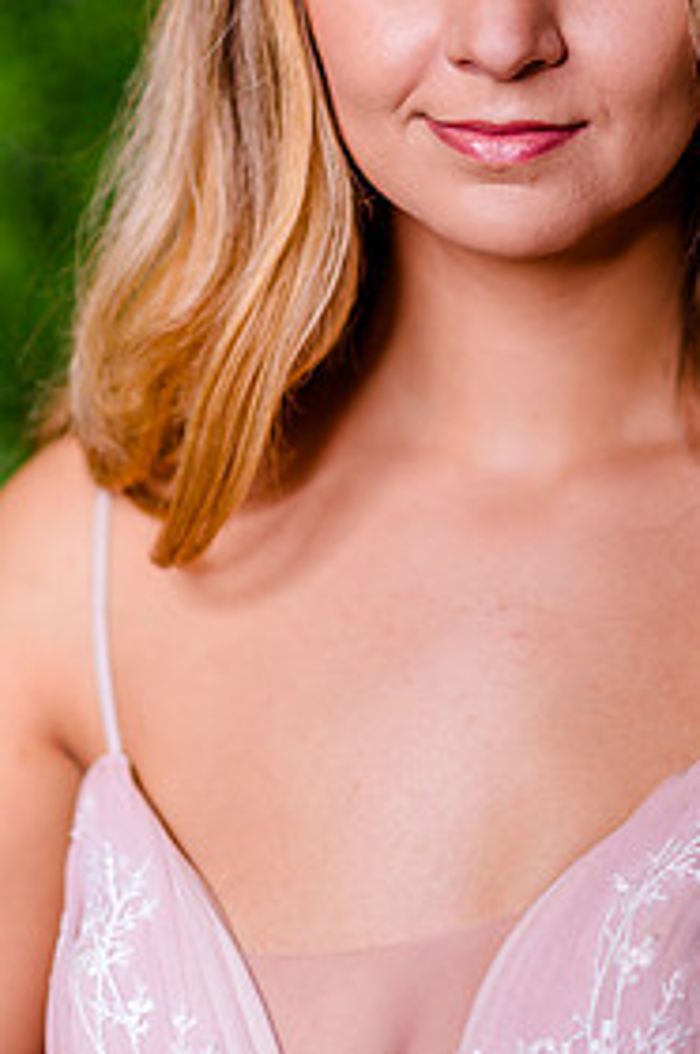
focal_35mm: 169
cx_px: 501
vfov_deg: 12.1
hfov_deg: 8.1
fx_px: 4941
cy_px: 211
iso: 125
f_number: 2
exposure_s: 1/250
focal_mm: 105
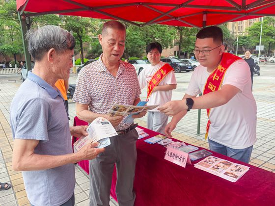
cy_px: 103
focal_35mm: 27
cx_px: 138
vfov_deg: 51.4
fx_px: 214
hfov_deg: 65.3
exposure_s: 1/1980
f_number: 2
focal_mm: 6.98
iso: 320
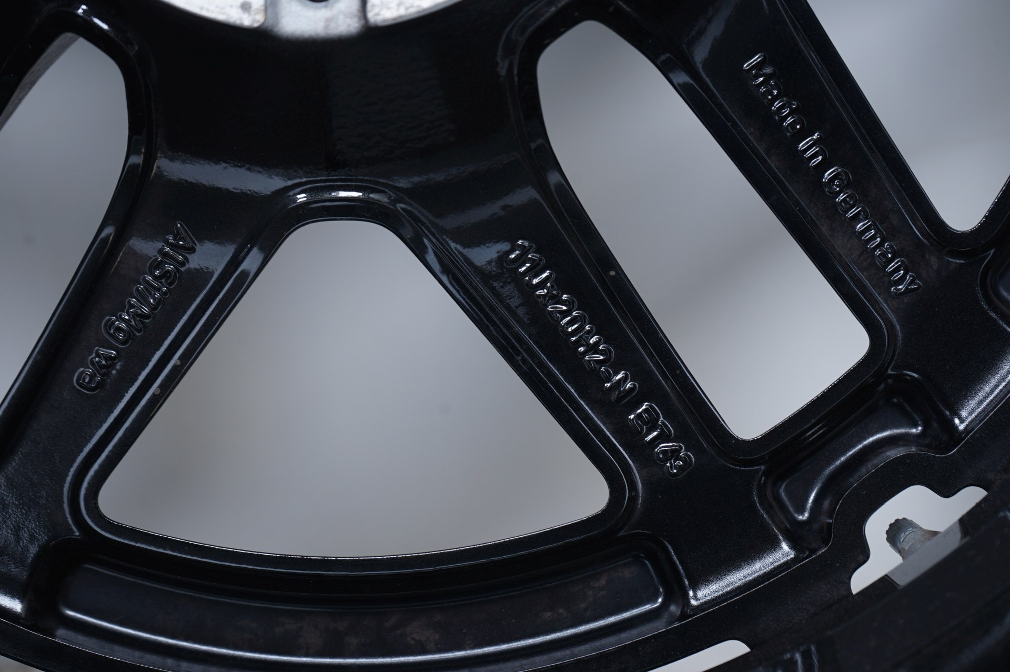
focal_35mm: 63
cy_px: 336
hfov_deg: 31.9
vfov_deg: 21.5
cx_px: 505
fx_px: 1766
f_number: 7.1
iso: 250
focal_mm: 63
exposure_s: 1/100
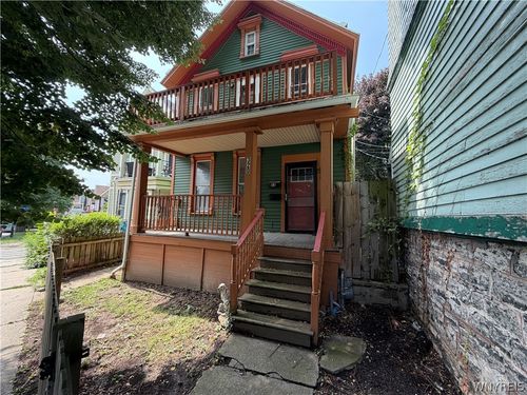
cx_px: 264
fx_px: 213
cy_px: 198
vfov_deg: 85.7
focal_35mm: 14
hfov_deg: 102.1
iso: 50
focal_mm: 2.22
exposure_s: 1/181
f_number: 2.2
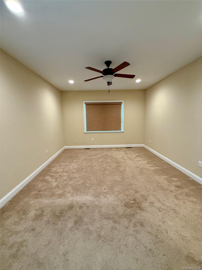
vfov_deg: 102.1
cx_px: 101
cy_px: 135
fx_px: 109
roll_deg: +0.6
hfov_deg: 85.7
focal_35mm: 14
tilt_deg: -7.3
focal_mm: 2.22
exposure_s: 1/60
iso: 400
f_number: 2.2
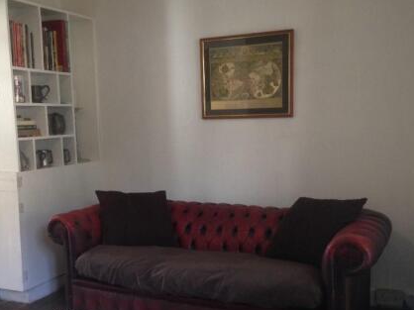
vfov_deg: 31.4
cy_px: 184
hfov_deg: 41.1
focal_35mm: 46
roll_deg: +1.9
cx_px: 175
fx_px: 550
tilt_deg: -6.3
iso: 125
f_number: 2.4
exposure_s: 1/20
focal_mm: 4.12
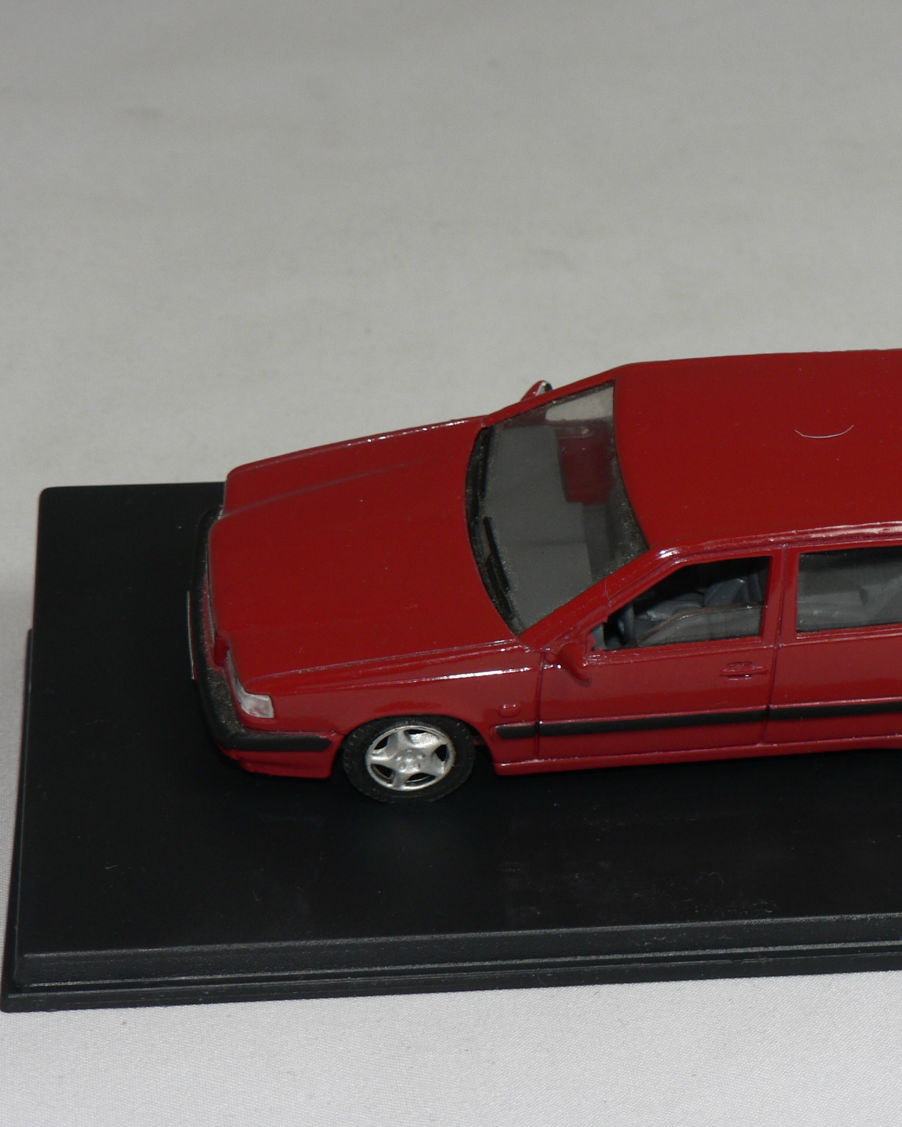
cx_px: 684
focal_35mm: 107
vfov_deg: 17.9
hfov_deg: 14.3
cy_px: 564
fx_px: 3571
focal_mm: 13.7
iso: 80
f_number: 4
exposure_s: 1/60
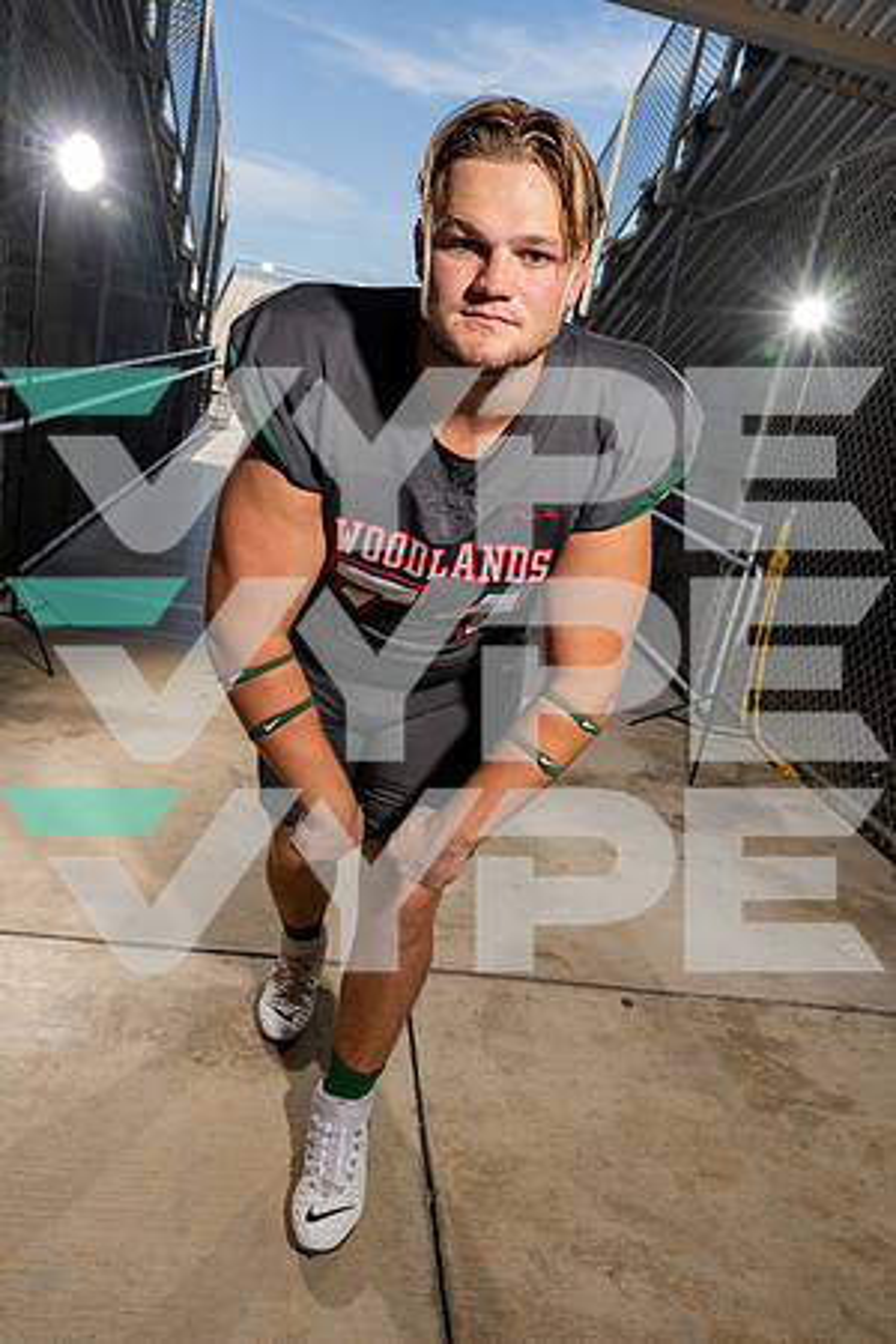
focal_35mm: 25
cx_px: 448
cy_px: 672
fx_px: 933
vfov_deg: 71.5
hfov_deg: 51.3
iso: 160
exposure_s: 1/250
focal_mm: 25
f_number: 8
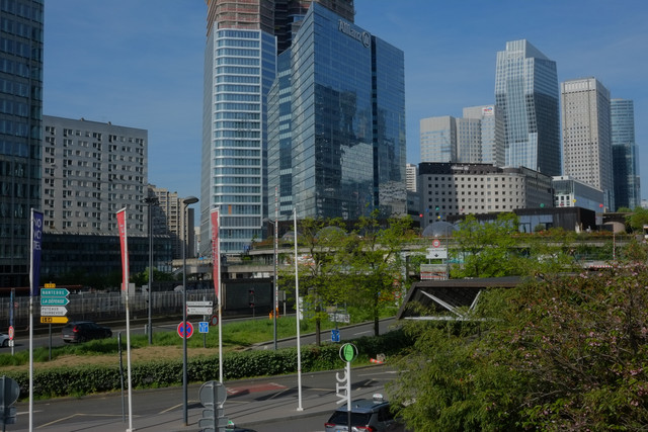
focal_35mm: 41
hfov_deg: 47.4
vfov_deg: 32.6
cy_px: 216
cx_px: 324
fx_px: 738
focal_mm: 27
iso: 200
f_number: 13
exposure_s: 1/400
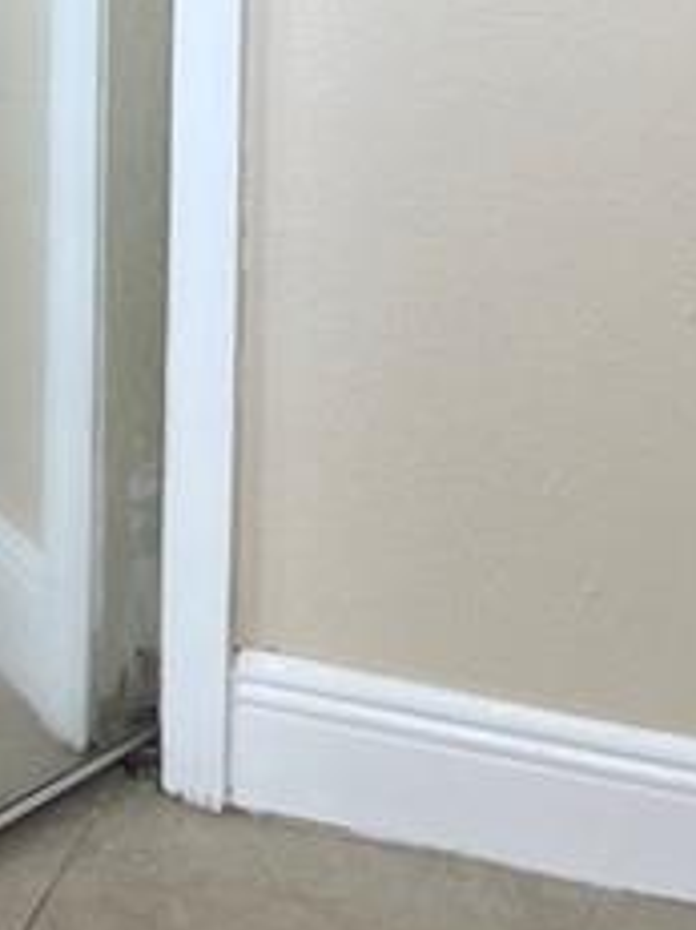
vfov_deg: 14.0
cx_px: -125
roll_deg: +0.1
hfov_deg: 10.8
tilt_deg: -11.9
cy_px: -310
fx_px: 3622
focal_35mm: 135
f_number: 1.5
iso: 125
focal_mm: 5.7
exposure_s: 1/108
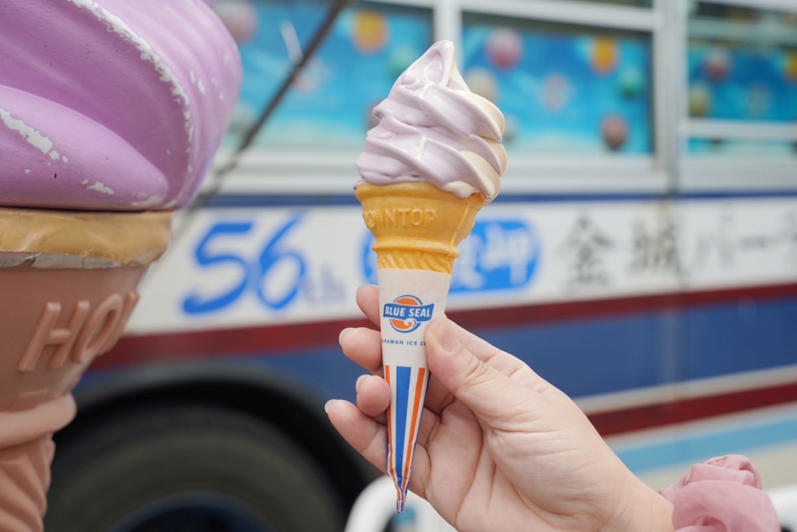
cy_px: 266
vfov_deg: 30.5
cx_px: 398
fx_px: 974
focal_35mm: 44
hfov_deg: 44.5
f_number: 5
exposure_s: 1/250
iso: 100
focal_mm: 44
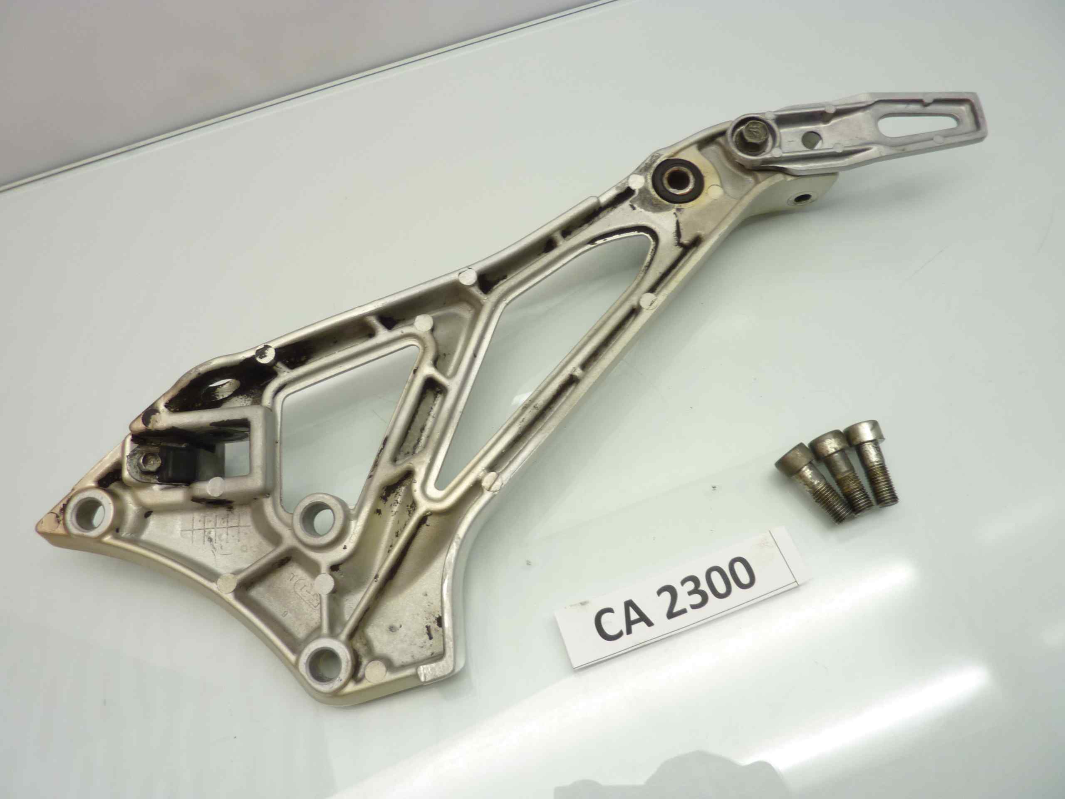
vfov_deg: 54.9
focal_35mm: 25
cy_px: 400
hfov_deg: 69.4
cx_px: 532
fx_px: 769
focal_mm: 4.1
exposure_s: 1/20
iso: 80
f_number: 3.3
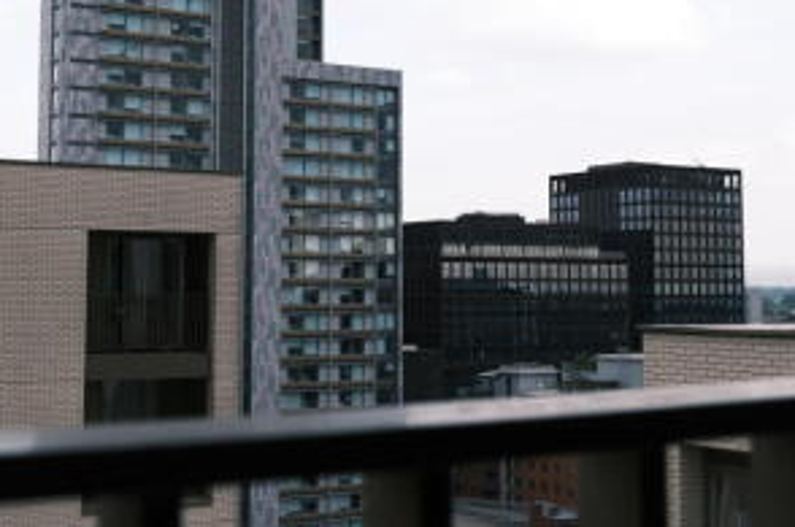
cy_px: 145
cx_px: 357
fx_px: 1323
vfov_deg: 22.4
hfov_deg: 33.4
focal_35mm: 60
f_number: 5.6
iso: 125
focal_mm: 24.9
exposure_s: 1/200
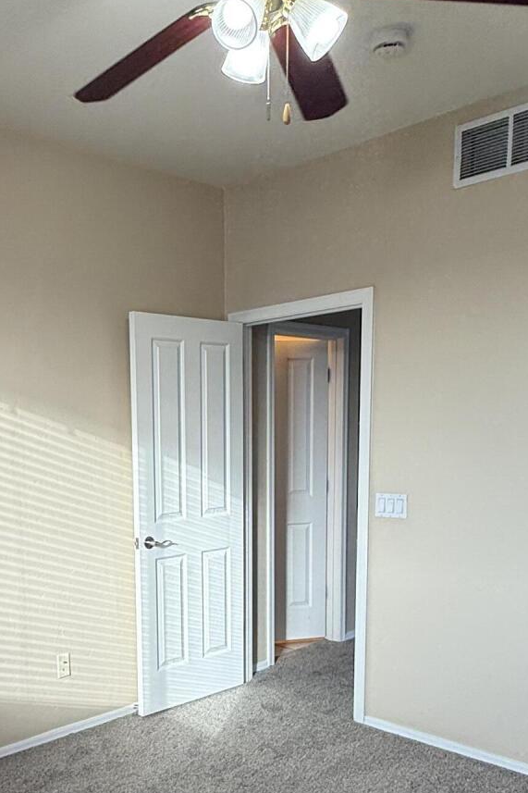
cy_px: 547
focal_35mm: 34
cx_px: 130
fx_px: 748
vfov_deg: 54.3
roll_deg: +1.8
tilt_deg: -6.8
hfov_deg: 37.9
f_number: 2.2
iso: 64
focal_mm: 2.22
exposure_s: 1/99
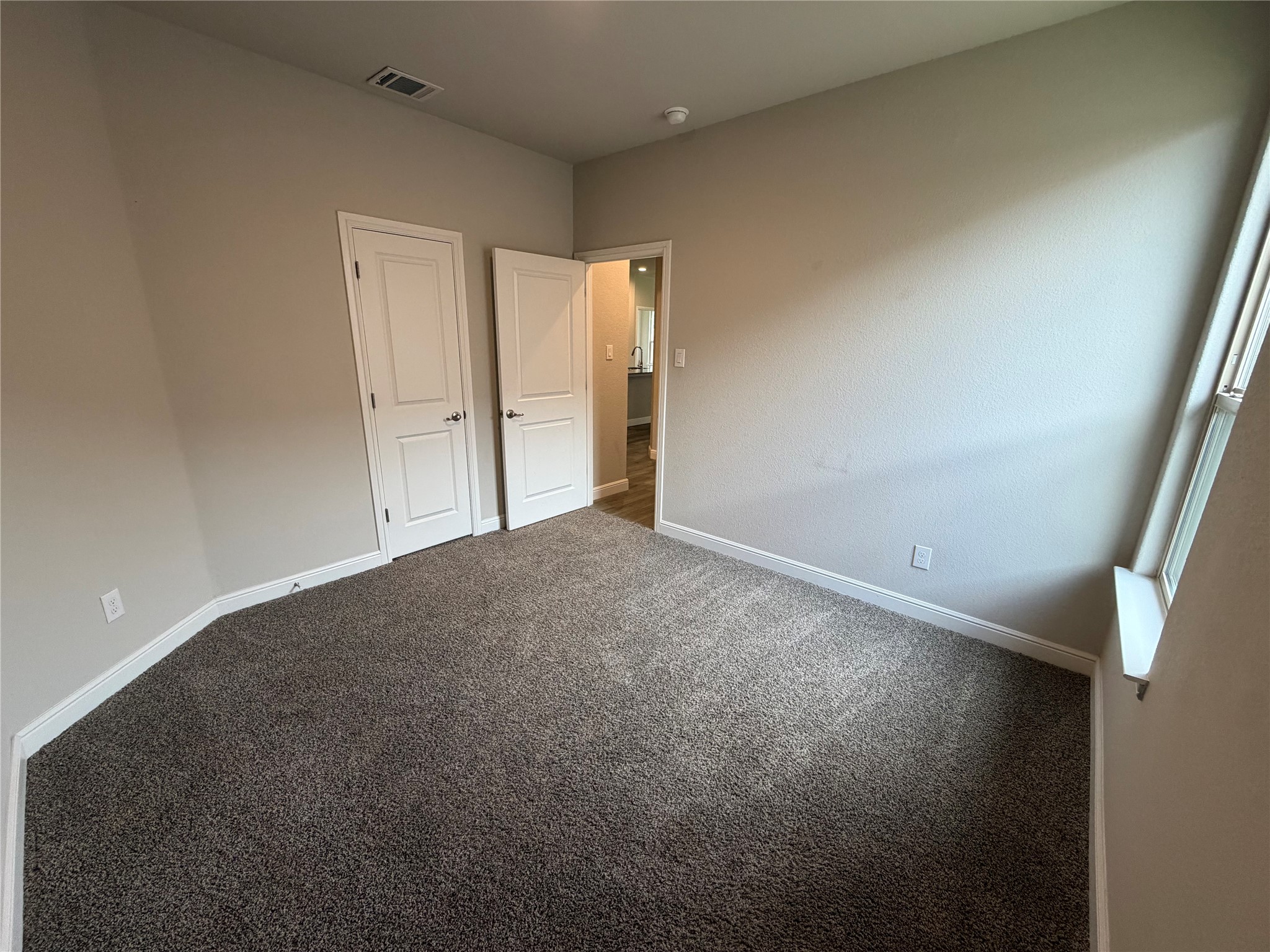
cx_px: 635
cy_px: 476
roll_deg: -1.2
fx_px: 514
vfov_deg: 85.7
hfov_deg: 102.1
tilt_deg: -15.7
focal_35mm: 14
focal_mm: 2.22
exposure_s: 1/120
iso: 250
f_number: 2.2
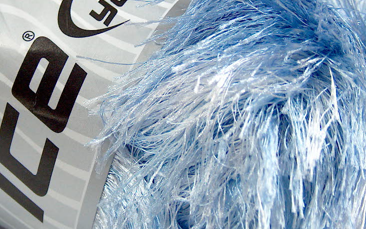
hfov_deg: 21.0
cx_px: 76
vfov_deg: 13.3
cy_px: 96
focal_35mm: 98
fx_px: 977
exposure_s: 1/11.5
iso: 200
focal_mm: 10.64
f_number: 2.8
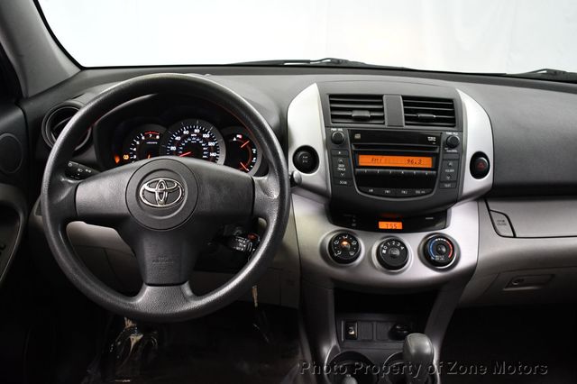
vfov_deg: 36.8
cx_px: 288
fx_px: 577
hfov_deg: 53.2
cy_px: 192
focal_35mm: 36
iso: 3200
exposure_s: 1/100
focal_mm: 24
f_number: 3.8
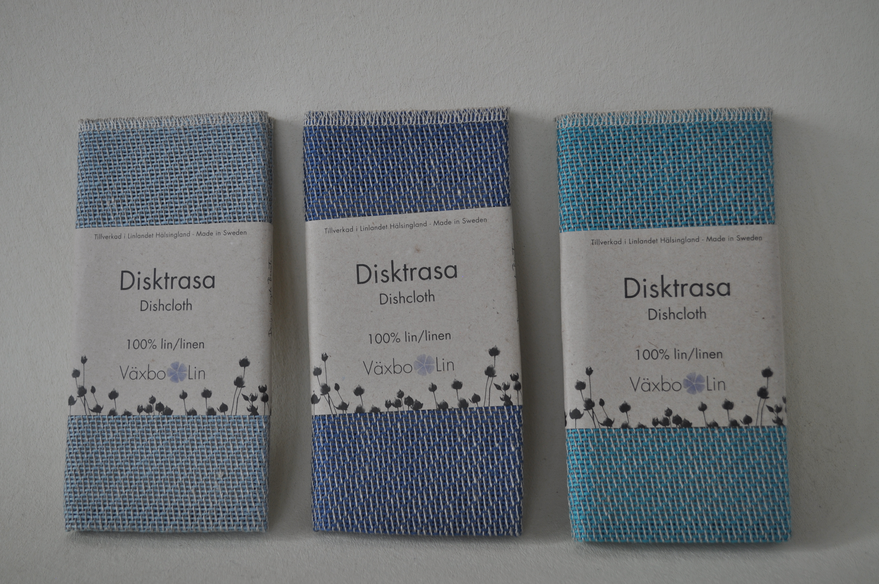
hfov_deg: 41.2
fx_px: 1171
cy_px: 292
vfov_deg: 28.0
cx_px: 440
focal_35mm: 48
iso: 220
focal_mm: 32
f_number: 5.6
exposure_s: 1/125
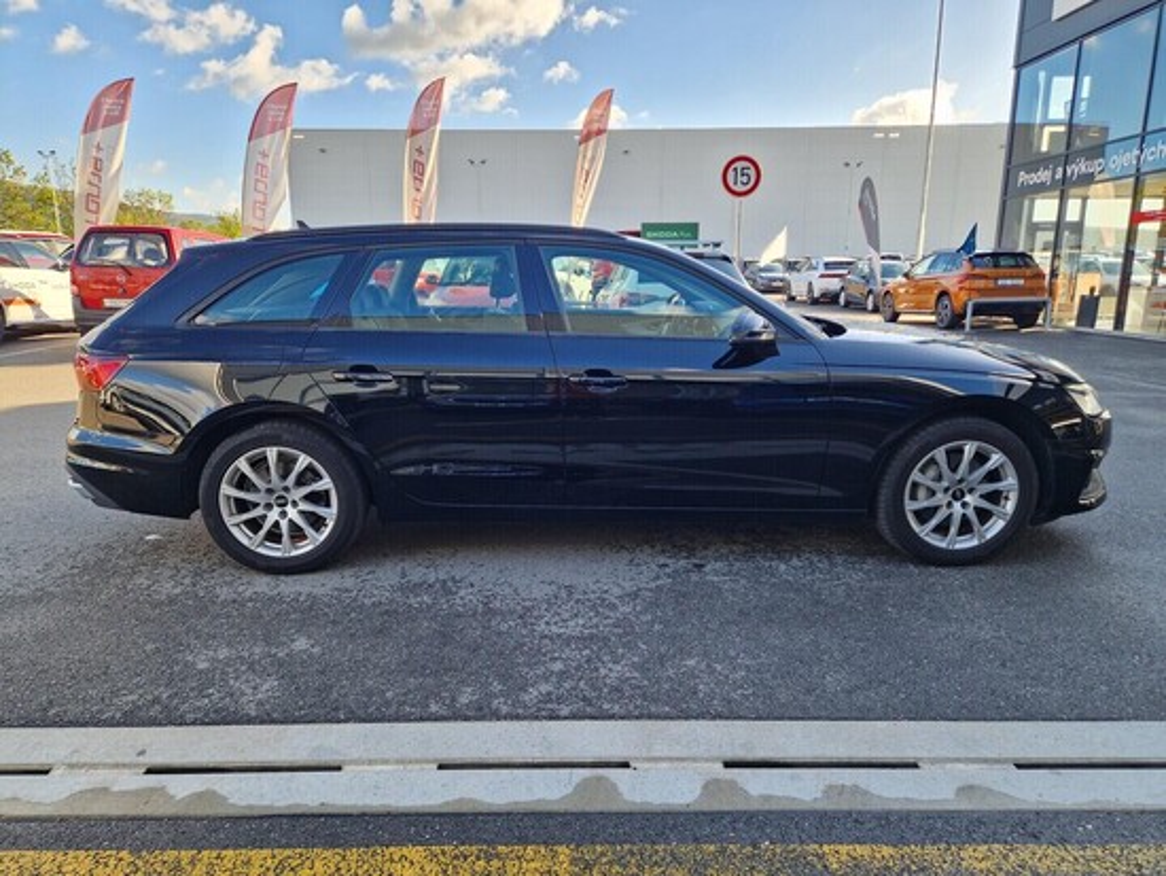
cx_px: 583
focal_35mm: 23
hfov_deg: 73.9
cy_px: 438
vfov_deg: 58.9
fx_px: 775
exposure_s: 1/180
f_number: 1.8
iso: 50
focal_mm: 5.4
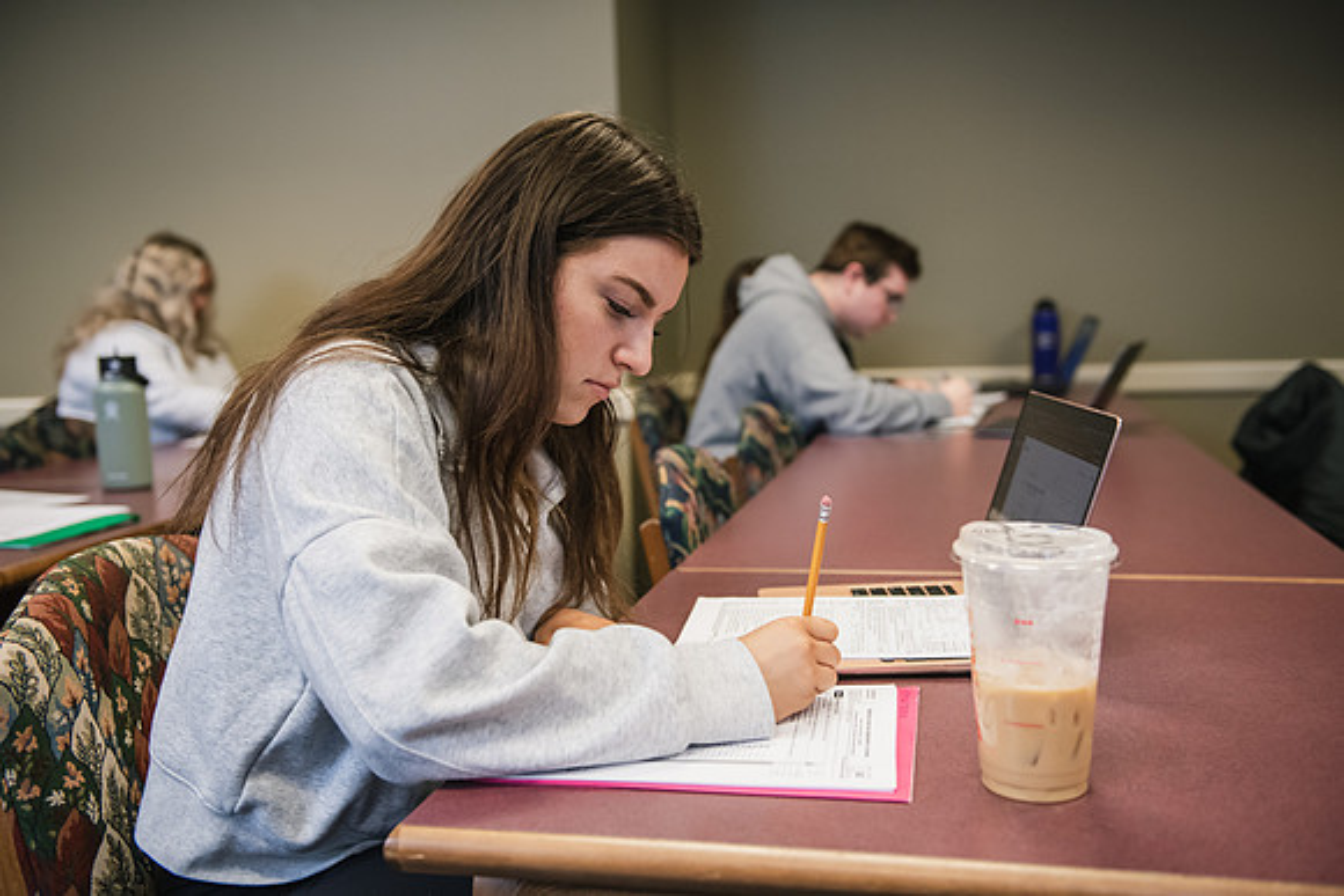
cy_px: 448
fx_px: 1344
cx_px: 672
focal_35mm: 36
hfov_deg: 53.1
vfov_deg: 36.9
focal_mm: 36
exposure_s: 1/200
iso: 1250
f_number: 3.2
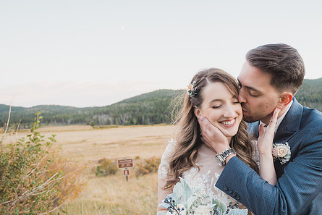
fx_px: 251
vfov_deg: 46.2
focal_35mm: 28
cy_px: 128
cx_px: 198
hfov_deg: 64.6
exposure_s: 1/125
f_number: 2.8
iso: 400
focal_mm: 18
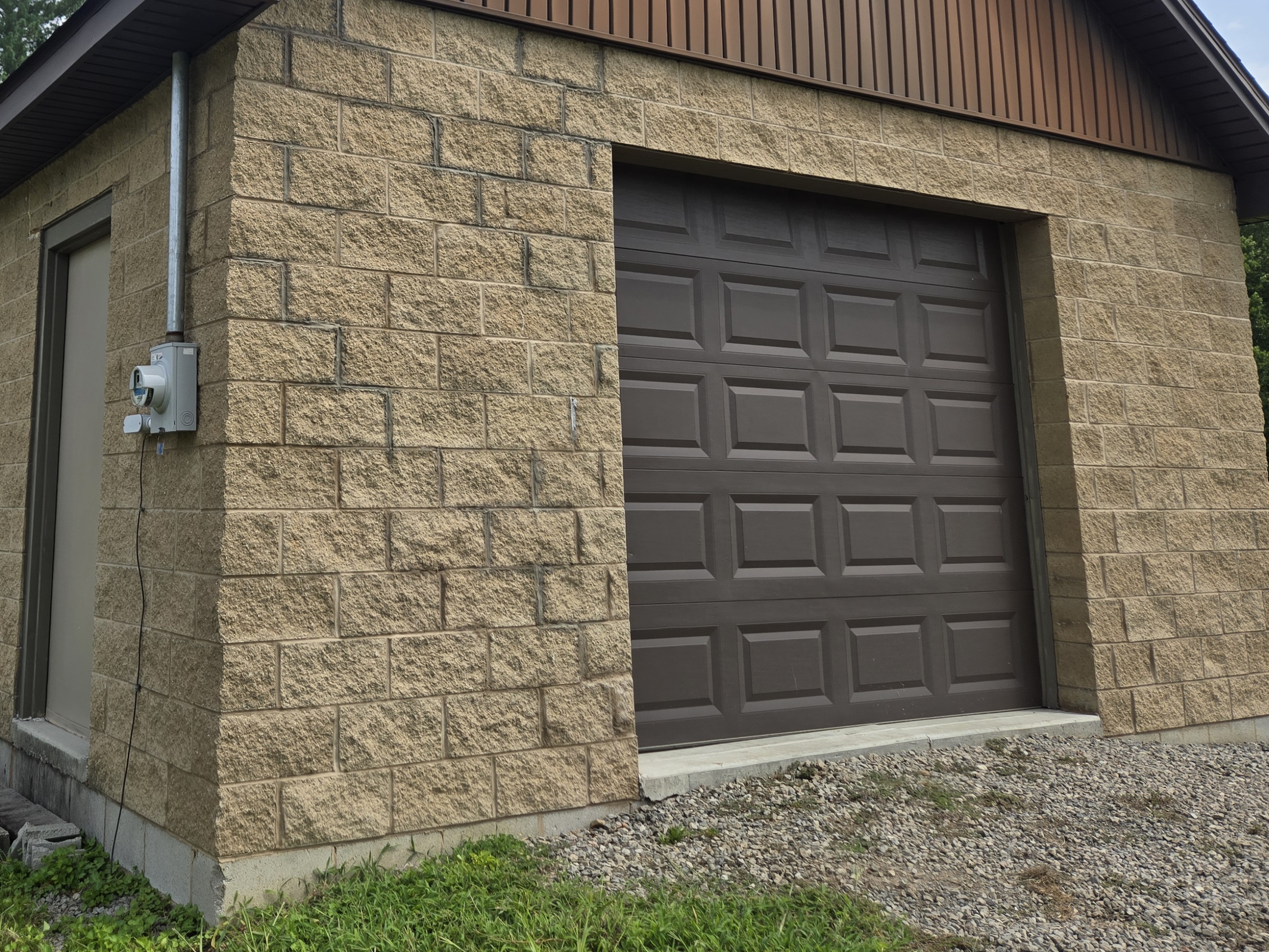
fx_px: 1320
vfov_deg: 38.8
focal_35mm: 36
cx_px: 347
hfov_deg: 49.7
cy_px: 265
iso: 25
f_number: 1.8
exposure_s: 1/1686
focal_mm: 5.4
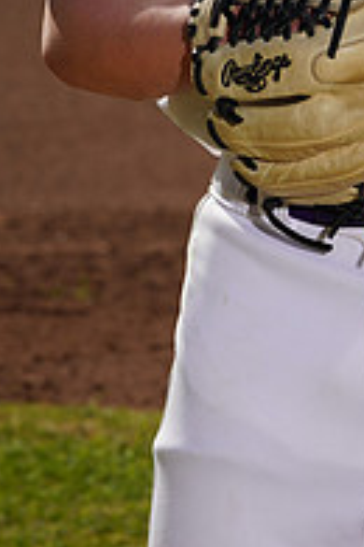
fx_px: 8675
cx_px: 475
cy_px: -182
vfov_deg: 3.6
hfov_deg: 2.4
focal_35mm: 572
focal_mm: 192
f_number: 10
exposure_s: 1/250
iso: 100
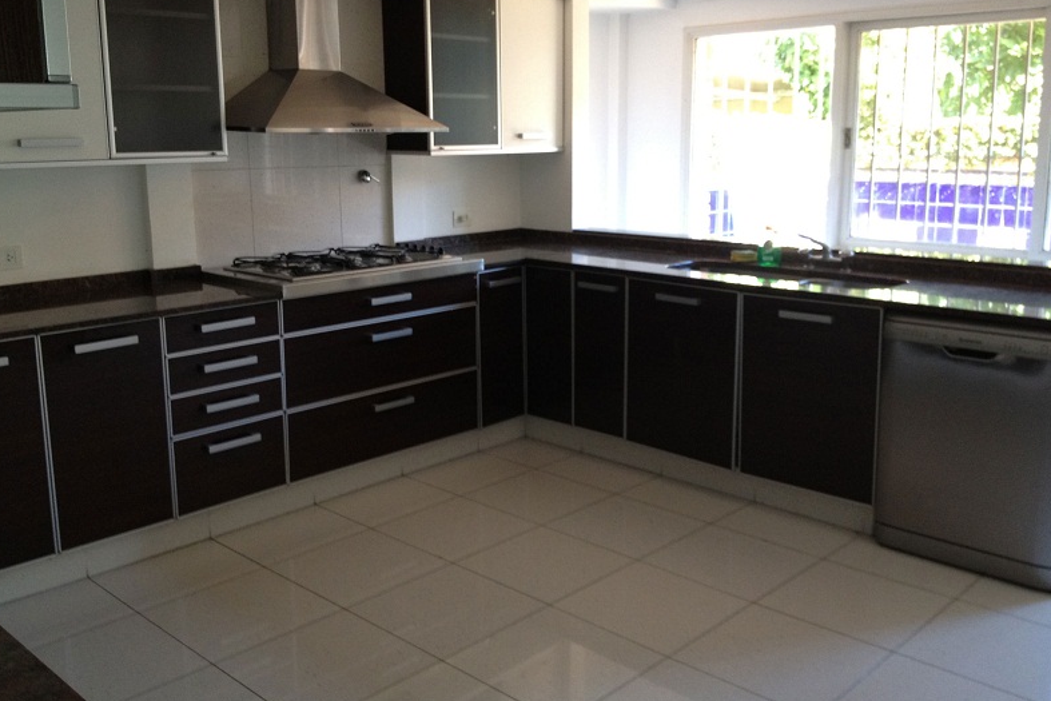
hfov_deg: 51.9
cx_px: 519
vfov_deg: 35.9
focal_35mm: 37
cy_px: 316
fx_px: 1080
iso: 125
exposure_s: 1/20
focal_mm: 4.28
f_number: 2.4
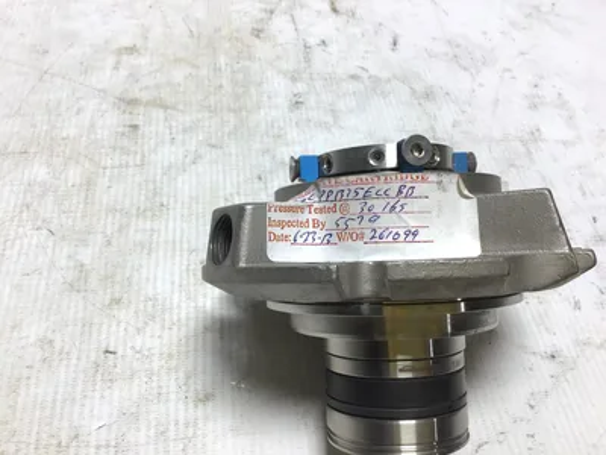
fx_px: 543
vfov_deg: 45.4
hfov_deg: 58.4
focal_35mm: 31
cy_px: 228
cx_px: 303
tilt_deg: -52.8
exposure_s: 1/120
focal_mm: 3.3
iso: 25
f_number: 2.4
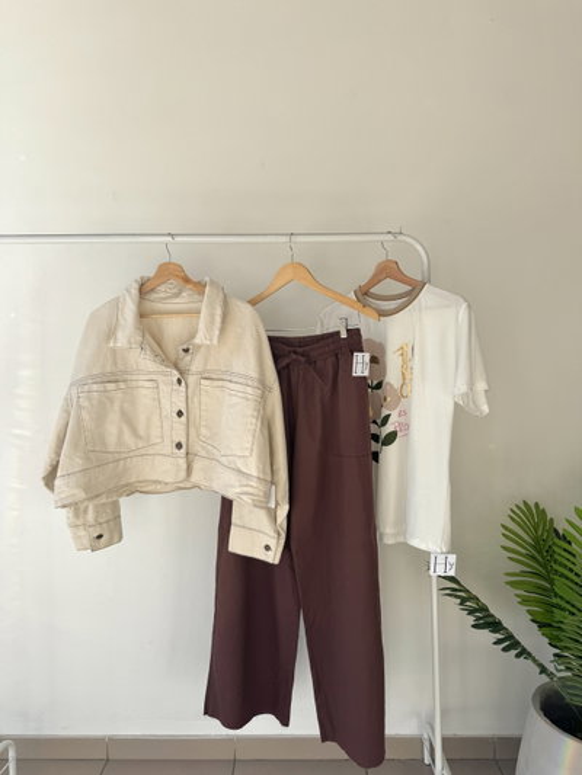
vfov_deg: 71.6
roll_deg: +0.9
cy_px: 388
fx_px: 538
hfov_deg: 56.8
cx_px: 291
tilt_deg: -3.1
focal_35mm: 24
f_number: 1.78
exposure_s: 1/1285
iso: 80
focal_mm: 6.76
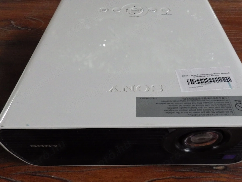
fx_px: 189
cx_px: 137
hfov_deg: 65.1
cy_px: 94
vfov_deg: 51.3
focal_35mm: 27
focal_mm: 4
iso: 640
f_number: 3.1
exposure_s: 1/45
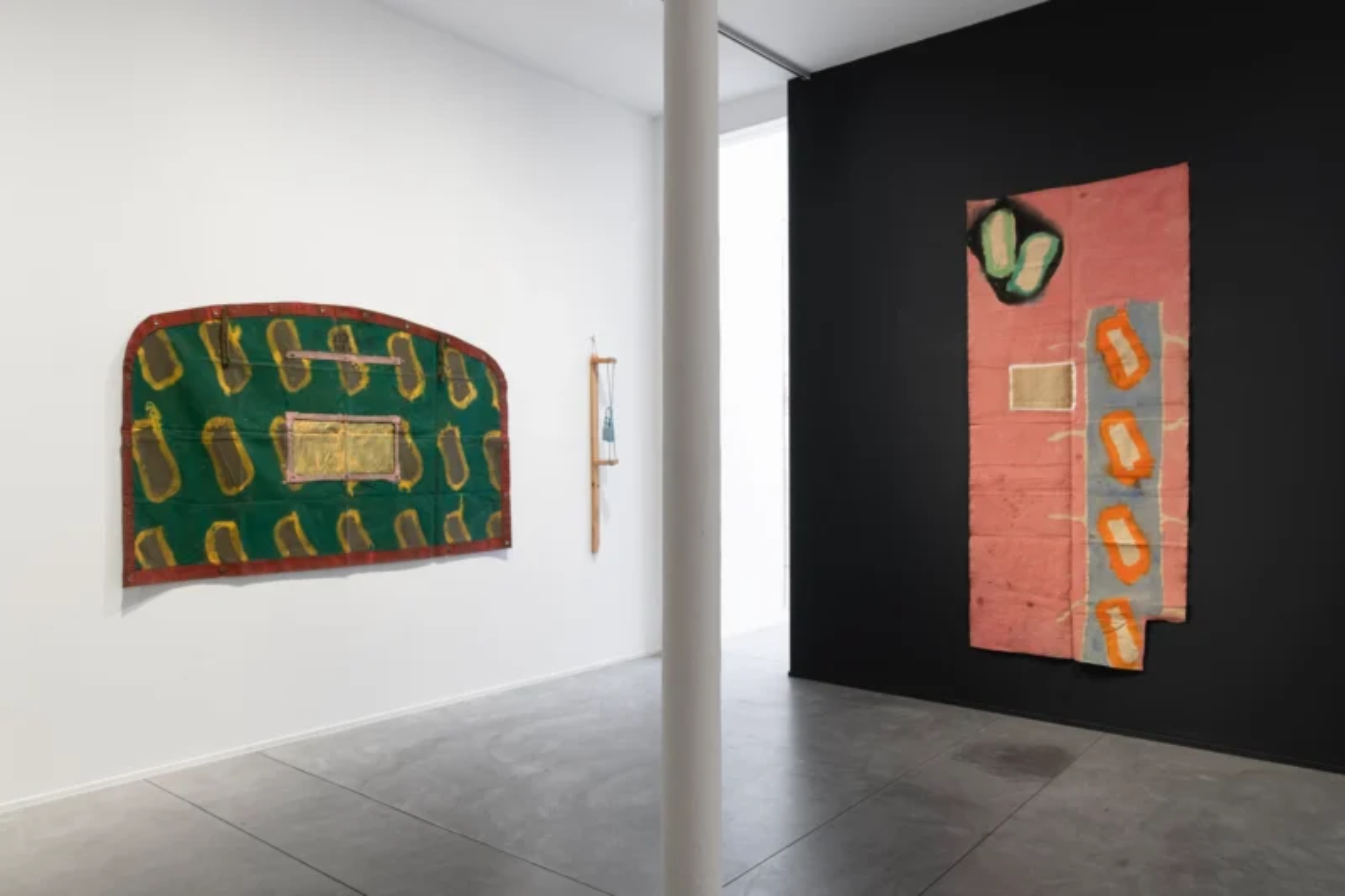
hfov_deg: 73.8
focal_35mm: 24
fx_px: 896
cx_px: 672
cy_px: 448
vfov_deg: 53.1
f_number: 8
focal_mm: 24
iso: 100
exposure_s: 1/4
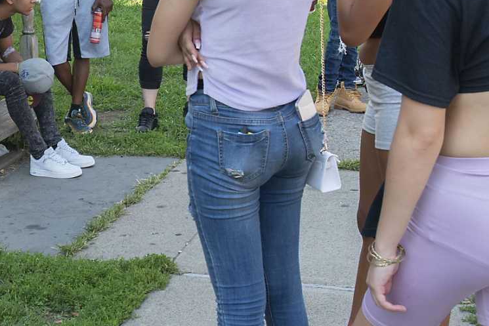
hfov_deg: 22.0
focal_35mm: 88
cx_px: -33
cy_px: 103
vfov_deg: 15.5
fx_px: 1195
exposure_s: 1/250
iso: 1250
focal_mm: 32
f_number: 10
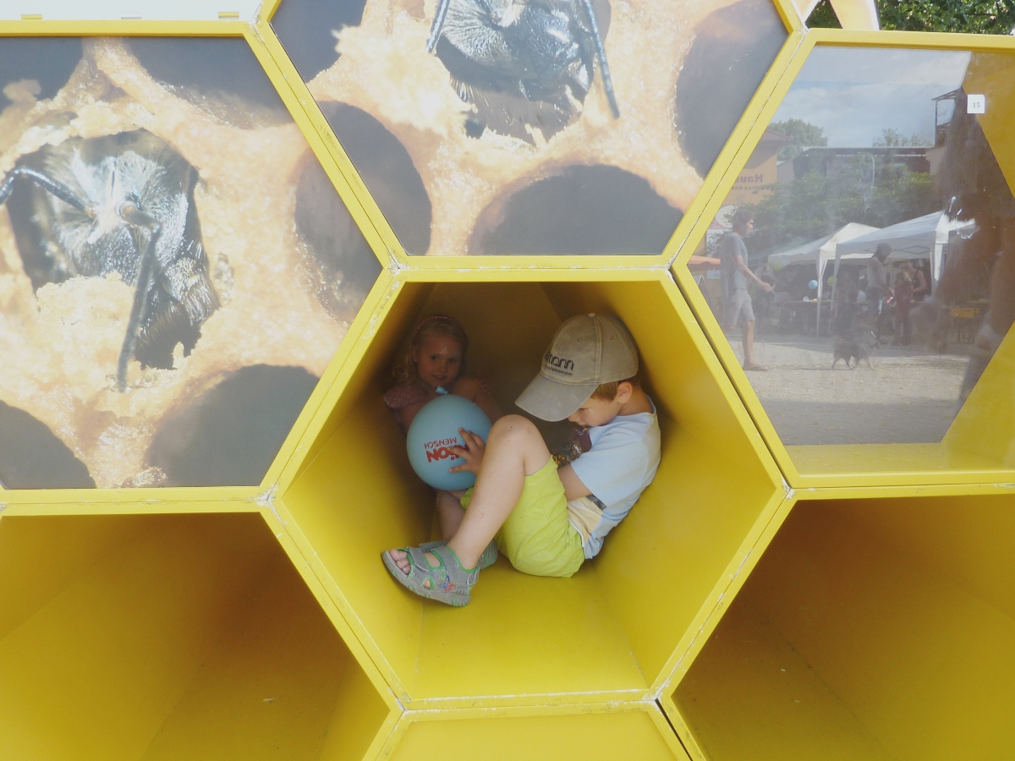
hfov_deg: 69.4
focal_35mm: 25
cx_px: 508
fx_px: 733
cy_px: 380
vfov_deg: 54.9
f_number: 3.3
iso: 80
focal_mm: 4.1
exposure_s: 1/80
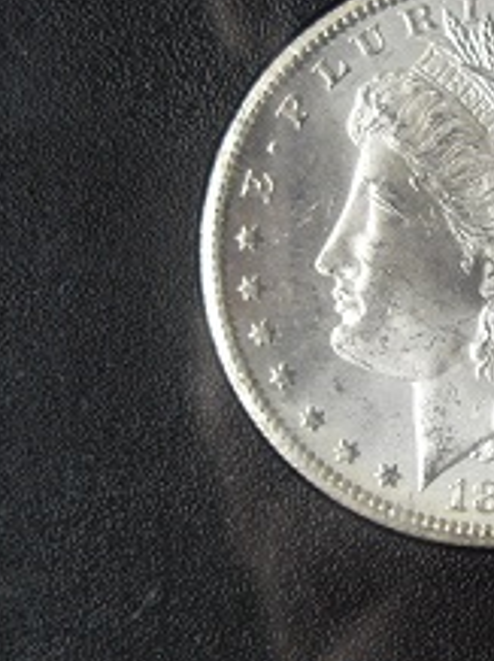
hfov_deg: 12.9
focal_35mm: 113
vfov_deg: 17.4
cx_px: 506
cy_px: 273
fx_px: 2154
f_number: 2.8
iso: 200
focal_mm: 7.9
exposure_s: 1/50
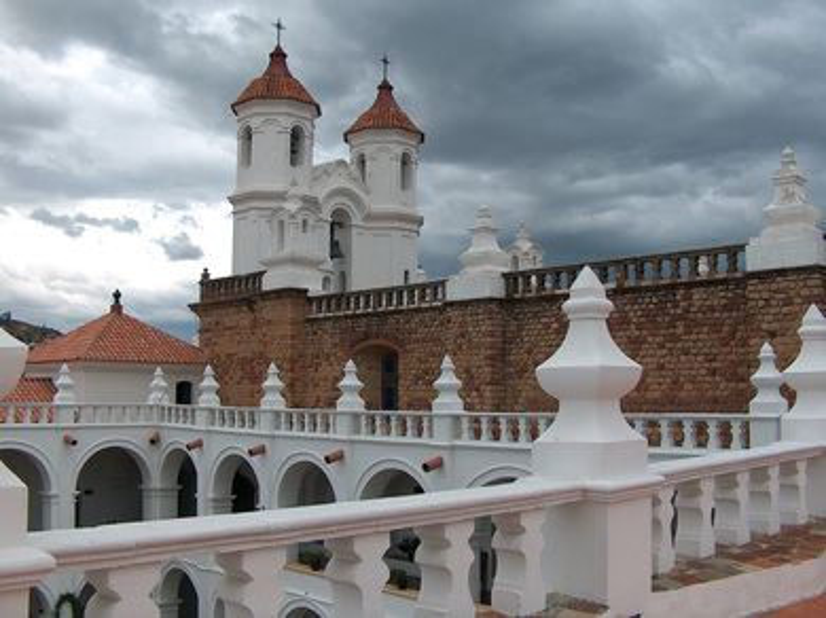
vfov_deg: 38.6
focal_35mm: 37
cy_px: 309
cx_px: 413
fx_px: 882
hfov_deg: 50.2
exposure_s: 1/200
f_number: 4
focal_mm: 7.6
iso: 100
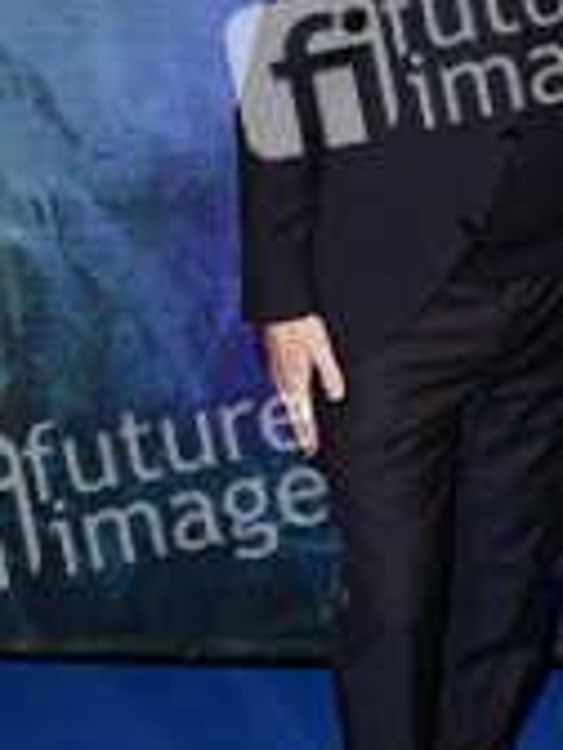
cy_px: 277
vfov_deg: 26.6
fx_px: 1583
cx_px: 585
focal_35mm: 73
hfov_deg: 19.5
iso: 1250
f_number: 5
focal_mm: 32
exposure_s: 1/250
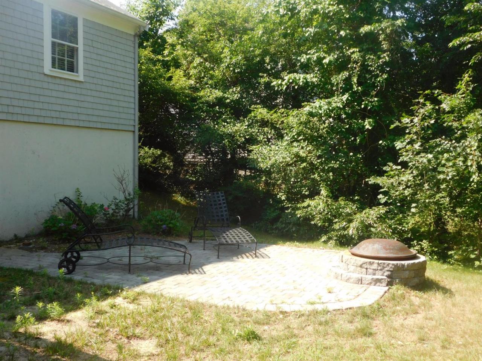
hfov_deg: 51.4
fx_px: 501
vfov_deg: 39.6
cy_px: 180
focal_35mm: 36
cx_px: 241
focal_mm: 6.3
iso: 125
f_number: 3.5
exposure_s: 1/320
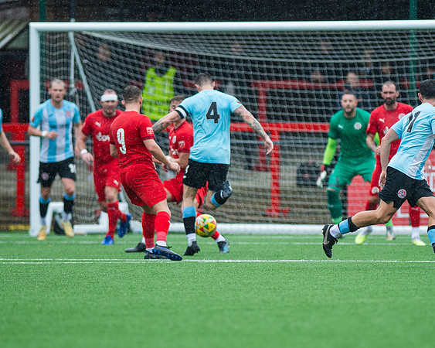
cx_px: 284
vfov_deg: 2.8
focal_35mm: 551
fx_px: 7094
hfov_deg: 3.5
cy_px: 185
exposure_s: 1/2000
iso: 400
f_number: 2.8
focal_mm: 300
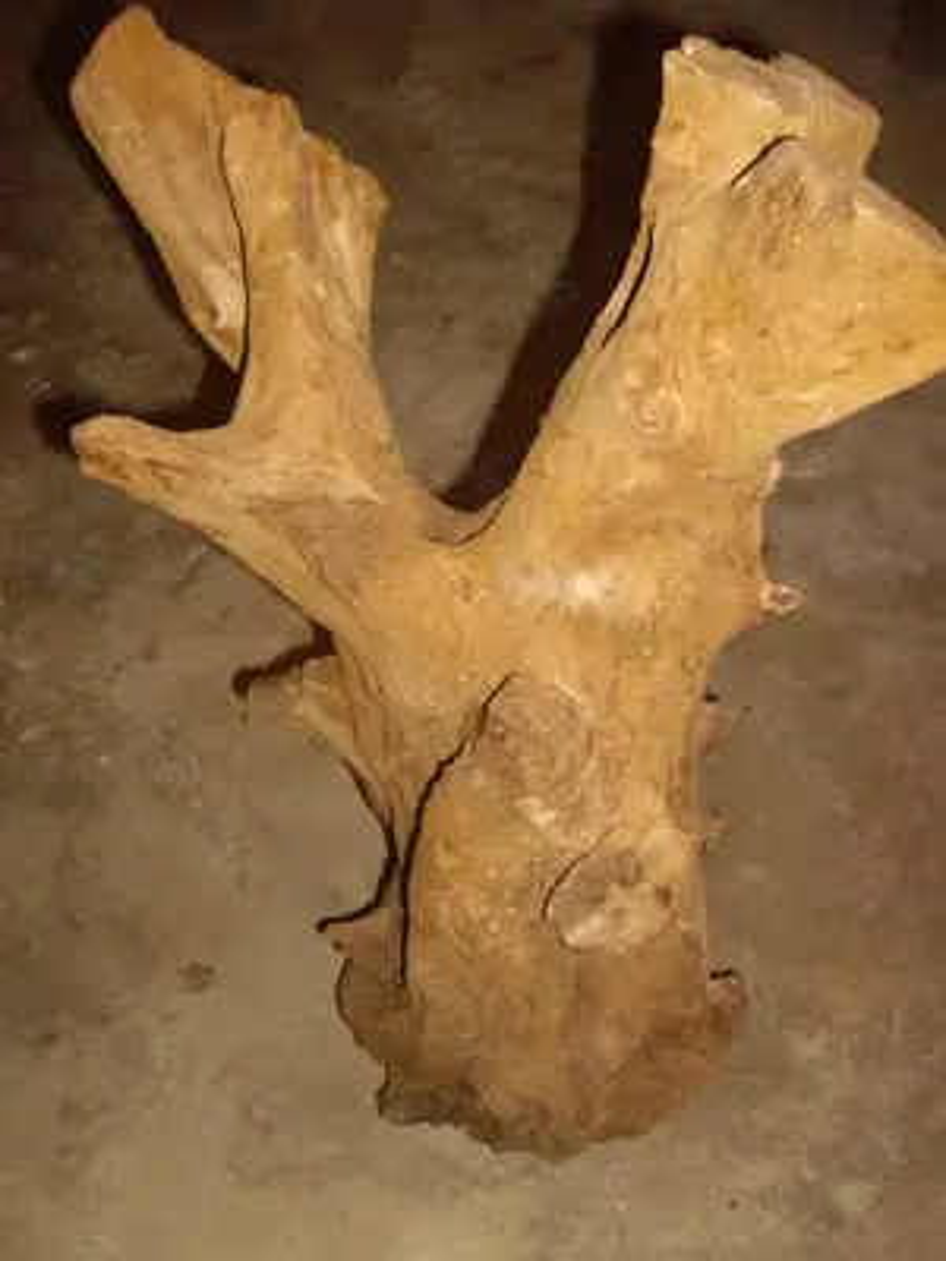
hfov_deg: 26.6
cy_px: 630
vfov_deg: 34.9
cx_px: 473
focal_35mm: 55
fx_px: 2004
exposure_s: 1/60
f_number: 3.3
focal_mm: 9
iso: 400
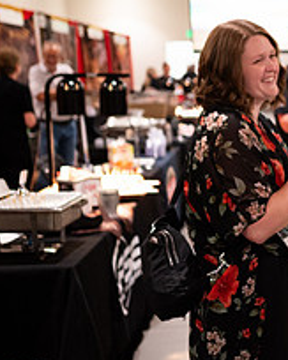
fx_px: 682
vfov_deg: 29.6
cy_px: 184
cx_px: 360
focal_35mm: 64
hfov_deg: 21.8
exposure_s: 1/200
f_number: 1.8
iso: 1250
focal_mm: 24
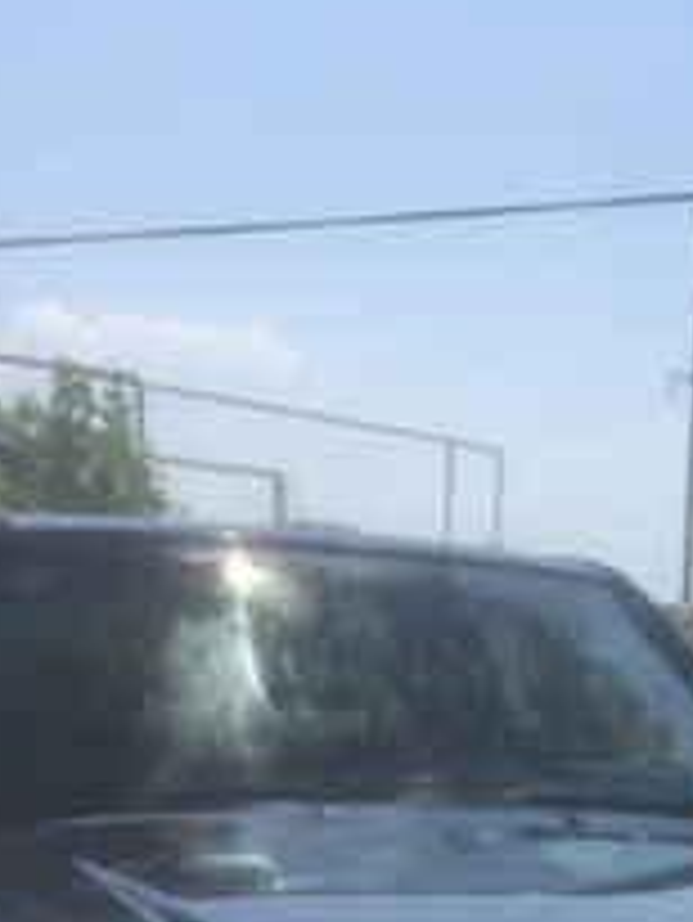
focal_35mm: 70
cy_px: 1070
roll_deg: -2.2
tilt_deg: -12.5
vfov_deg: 25.3
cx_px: 585
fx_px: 1867
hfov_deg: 20.7
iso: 32
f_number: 2.2
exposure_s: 1/2326
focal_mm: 4.15
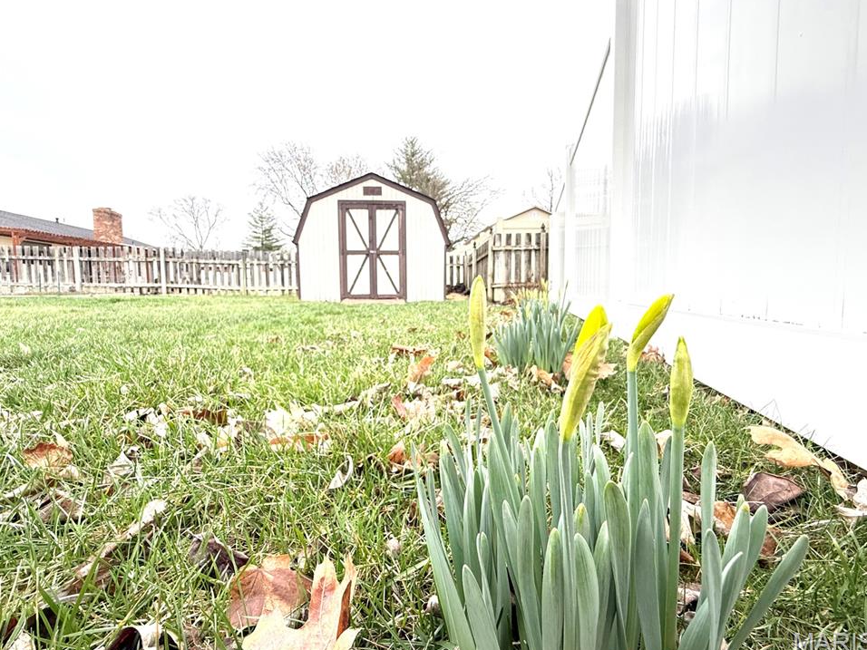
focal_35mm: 15
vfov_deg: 81.7
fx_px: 376
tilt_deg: -3.7
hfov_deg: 98.1
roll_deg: +0.1
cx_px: 420
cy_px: 314
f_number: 2.2
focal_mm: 2.22
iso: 125
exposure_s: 1/99
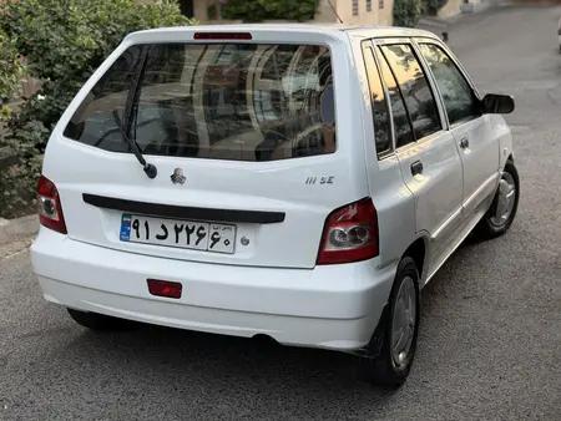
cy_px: 210
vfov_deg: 30.3
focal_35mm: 48
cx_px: 280
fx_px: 778
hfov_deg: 39.6
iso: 100
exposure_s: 1/76
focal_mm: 6.76
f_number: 1.78
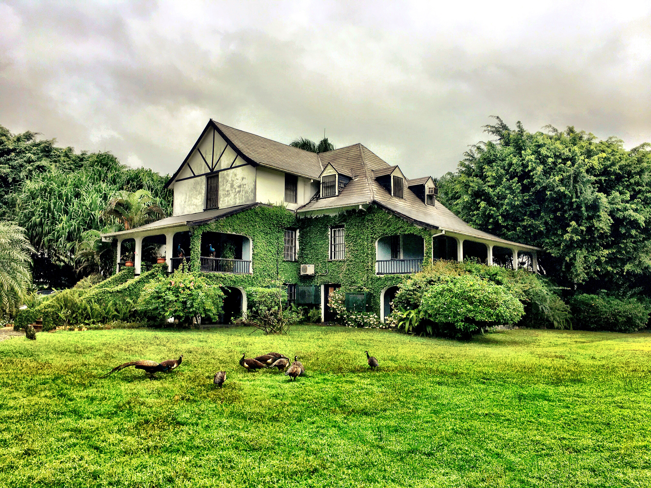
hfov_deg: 61.7
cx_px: 326
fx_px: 545
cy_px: 244
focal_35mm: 29
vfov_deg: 48.2
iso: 25
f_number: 2.2
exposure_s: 1/437
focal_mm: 4.15
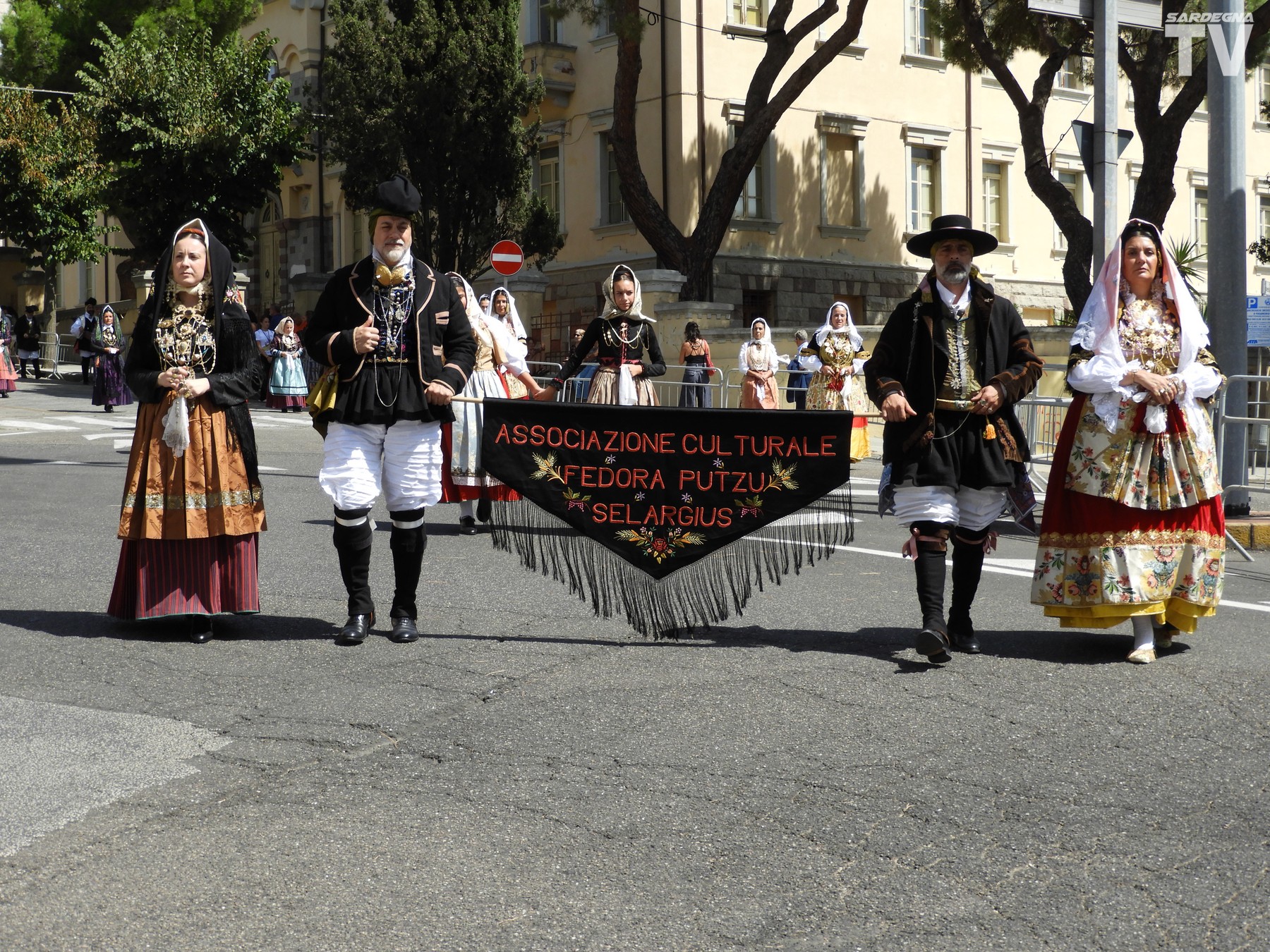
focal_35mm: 55
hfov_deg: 34.9
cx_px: 635
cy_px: 476
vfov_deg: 26.6
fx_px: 2018
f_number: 4
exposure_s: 1/640
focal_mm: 9.9
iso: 100
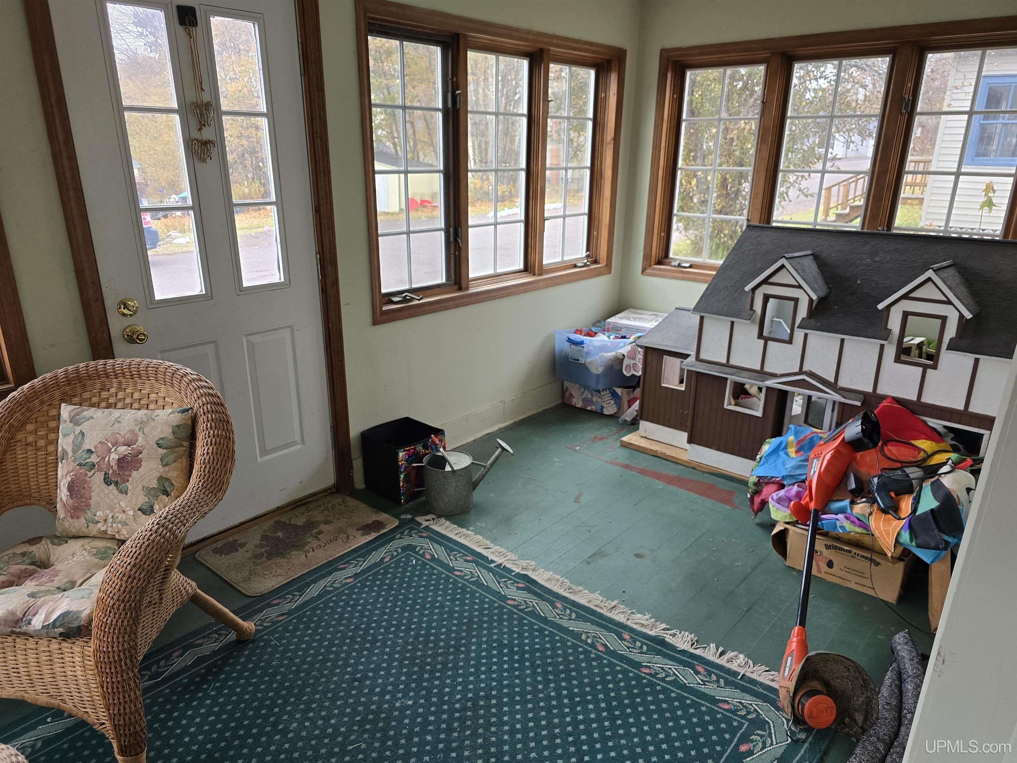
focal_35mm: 23
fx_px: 676
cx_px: 508
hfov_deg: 73.9
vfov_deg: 58.9
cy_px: 382
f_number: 1.7
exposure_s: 1/120
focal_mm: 6.3
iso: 200
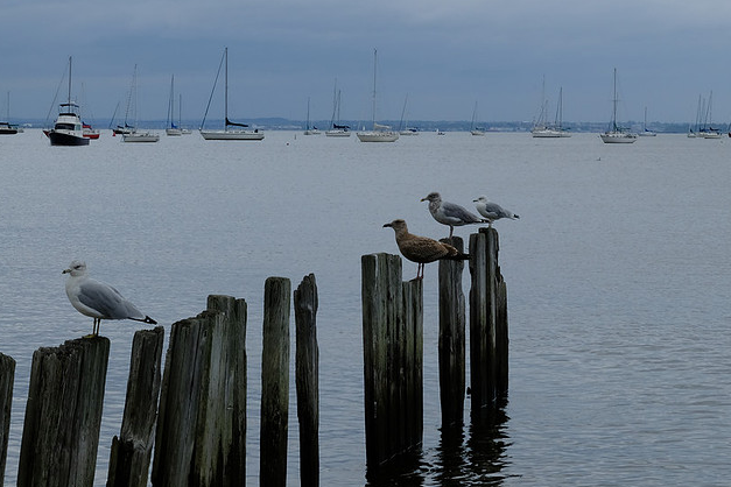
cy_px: 287
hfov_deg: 19.0
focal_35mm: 107
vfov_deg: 12.8
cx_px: 514
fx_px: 2173
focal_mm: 40.7
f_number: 20
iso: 200
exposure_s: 1/38
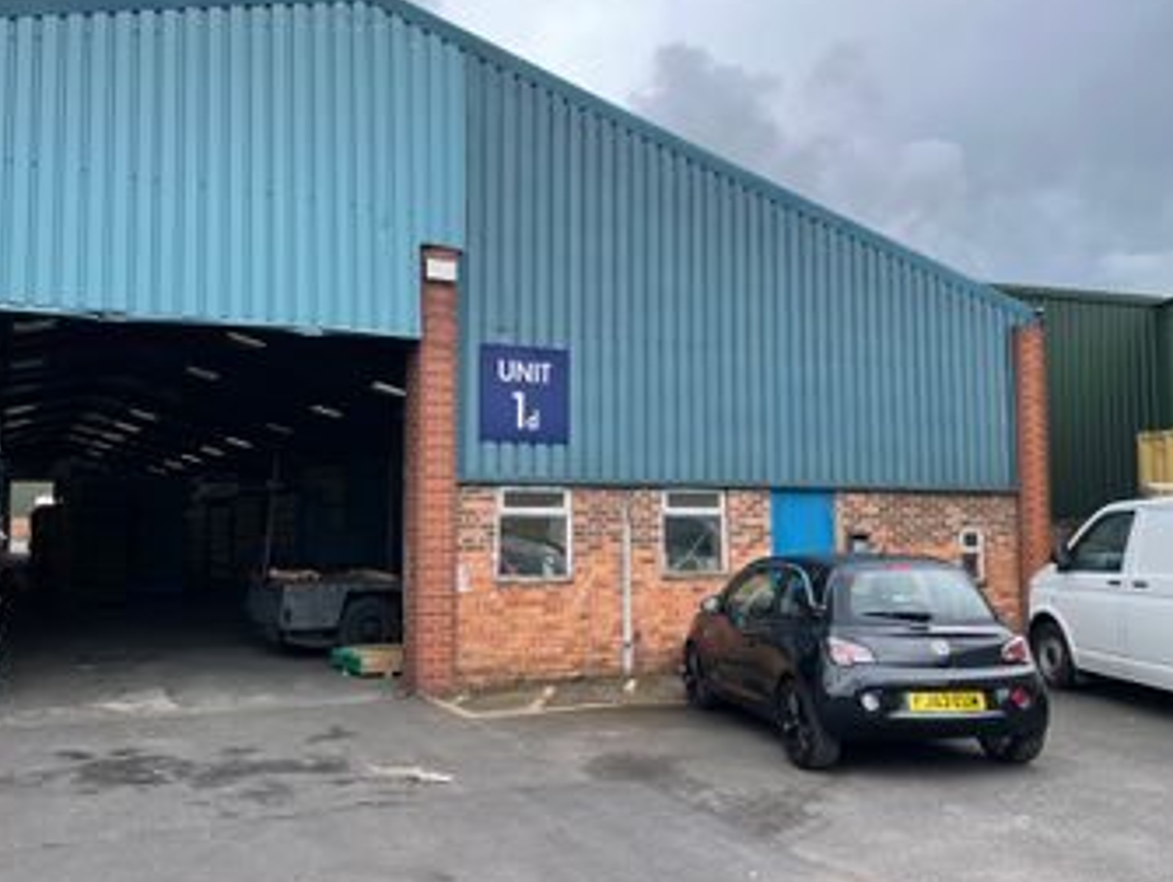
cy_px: 444
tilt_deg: +5.9
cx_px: 490
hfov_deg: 58.0
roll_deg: +2.1
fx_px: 1052
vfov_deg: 45.5
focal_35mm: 31
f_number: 1.6
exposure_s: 1/903
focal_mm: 4.2
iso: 32
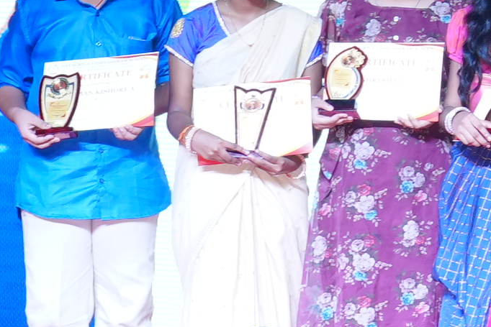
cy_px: -120
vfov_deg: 4.1
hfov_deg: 5.9
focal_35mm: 331
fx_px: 4515
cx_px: 1320
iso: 1000
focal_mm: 49
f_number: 5.6
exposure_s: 1/160
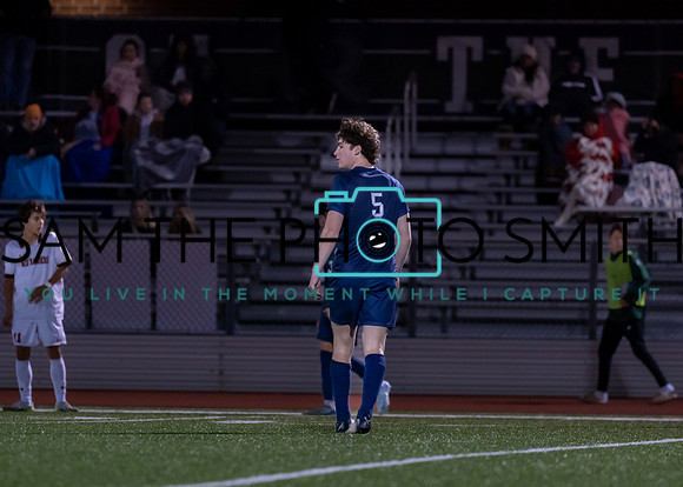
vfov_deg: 3.9
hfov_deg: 5.5
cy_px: 266
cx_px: 347
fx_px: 7156
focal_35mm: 369
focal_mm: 200
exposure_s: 1/1000
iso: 2000
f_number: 2.8
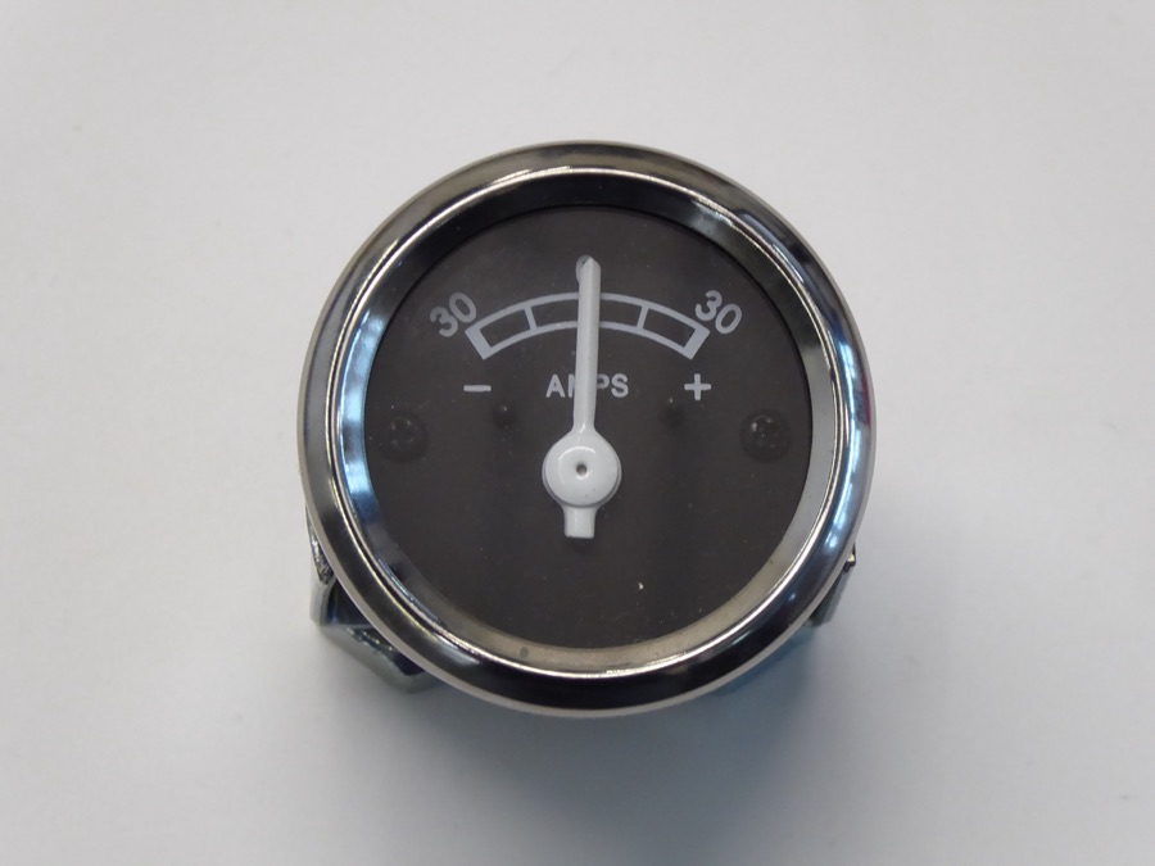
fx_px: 5606
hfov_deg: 11.8
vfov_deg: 8.8
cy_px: 433
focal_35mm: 168
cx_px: 578
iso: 400
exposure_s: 1/40
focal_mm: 27.1
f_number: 5.4
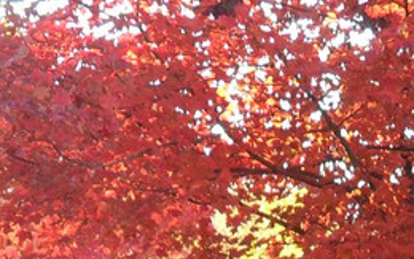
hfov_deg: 13.7
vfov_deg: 8.1
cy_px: 561
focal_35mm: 152
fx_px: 1716
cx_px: 259
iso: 100
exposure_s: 1/90
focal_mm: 6.2
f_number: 2.8
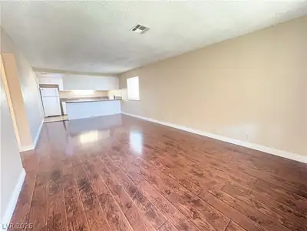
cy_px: 116
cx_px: 154
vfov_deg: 85.7
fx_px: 124
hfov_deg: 102.1
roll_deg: +1.0
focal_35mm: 14
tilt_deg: -10.4
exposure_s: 1/60
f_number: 2.2
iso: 1000
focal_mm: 2.22
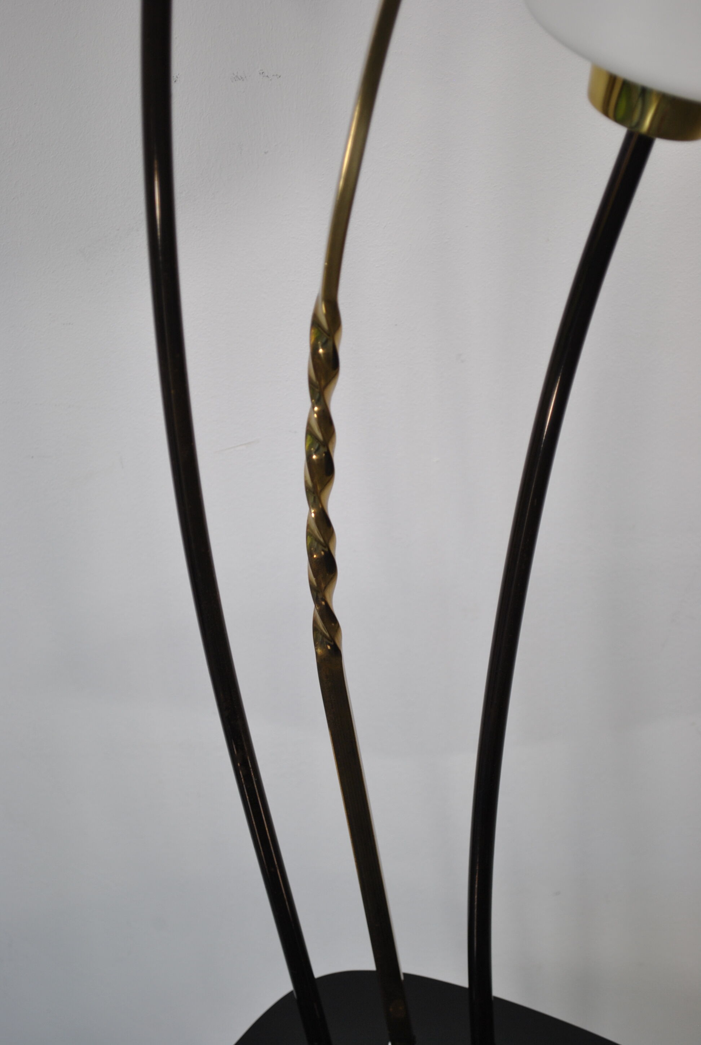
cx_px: 350
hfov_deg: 16.6
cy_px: 522
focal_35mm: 82
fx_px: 2398
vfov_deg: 24.6
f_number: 5.6
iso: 200
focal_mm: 55
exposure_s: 1/80
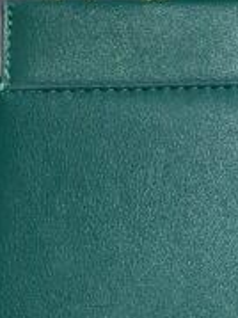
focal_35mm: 116
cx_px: 361
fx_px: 1065
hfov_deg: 12.1
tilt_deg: -5.4
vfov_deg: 17.0
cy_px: 190
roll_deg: +3.8
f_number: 1.6
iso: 32
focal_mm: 4.2
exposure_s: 1/113
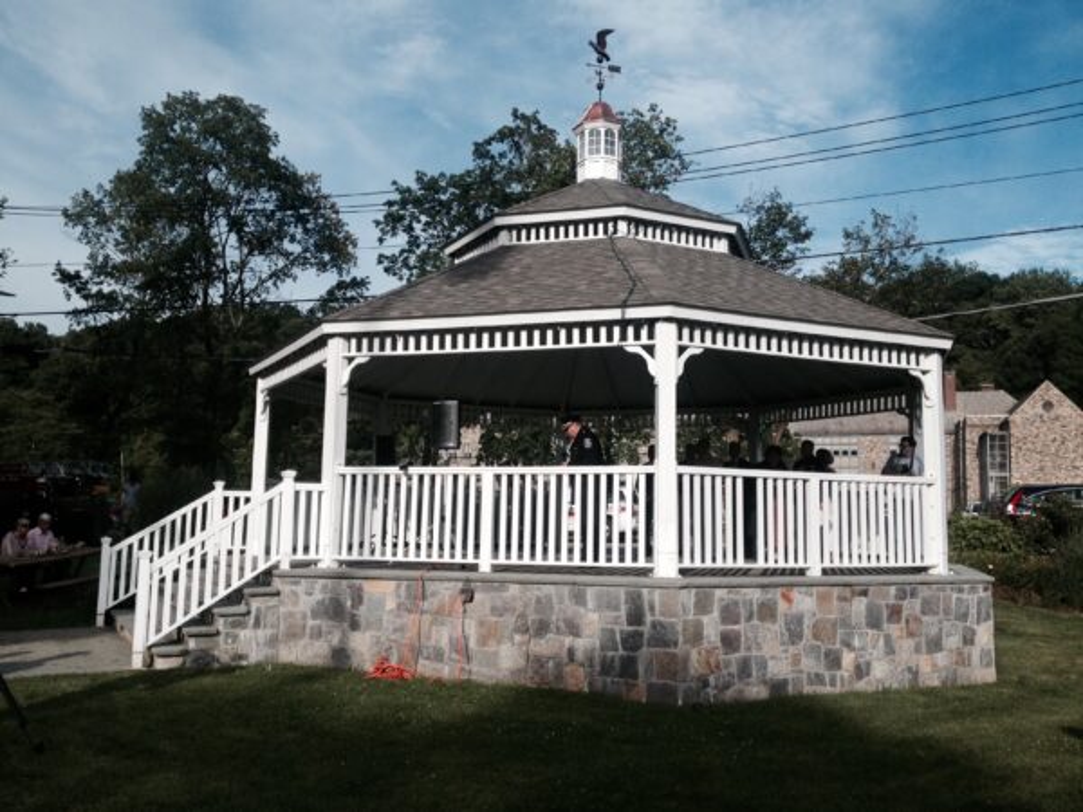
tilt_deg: +5.4
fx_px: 1095
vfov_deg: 40.7
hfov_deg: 52.6
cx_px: 542
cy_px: 406
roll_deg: -0.1
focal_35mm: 35
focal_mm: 4.28
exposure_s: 1/1623
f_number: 2.4
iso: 50
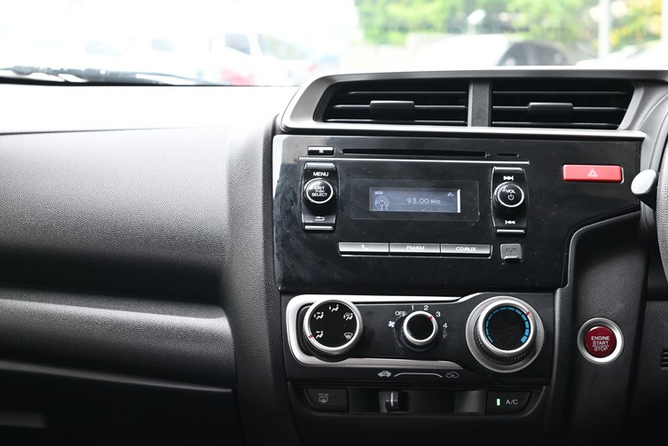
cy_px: 291
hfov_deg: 27.6
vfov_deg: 18.7
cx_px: 417
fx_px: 1355
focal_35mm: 73
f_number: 6.7
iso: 200
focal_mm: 50
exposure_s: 1/45
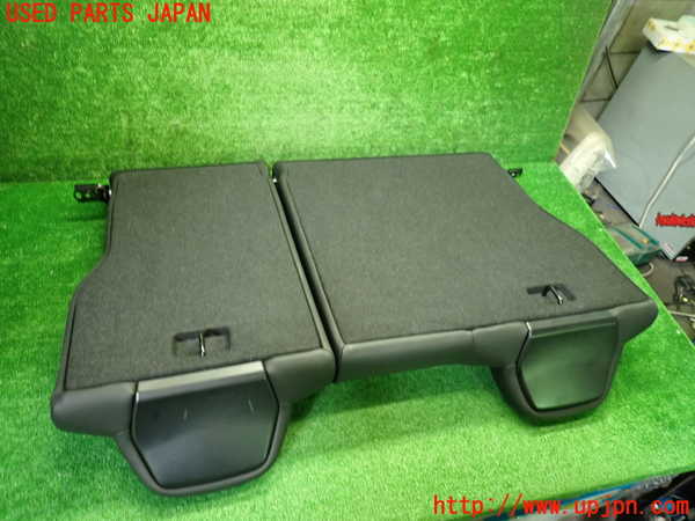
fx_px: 502
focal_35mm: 25
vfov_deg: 54.9
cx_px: 348
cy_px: 260
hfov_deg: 69.4
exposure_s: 1/30
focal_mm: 4.5
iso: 320
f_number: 2
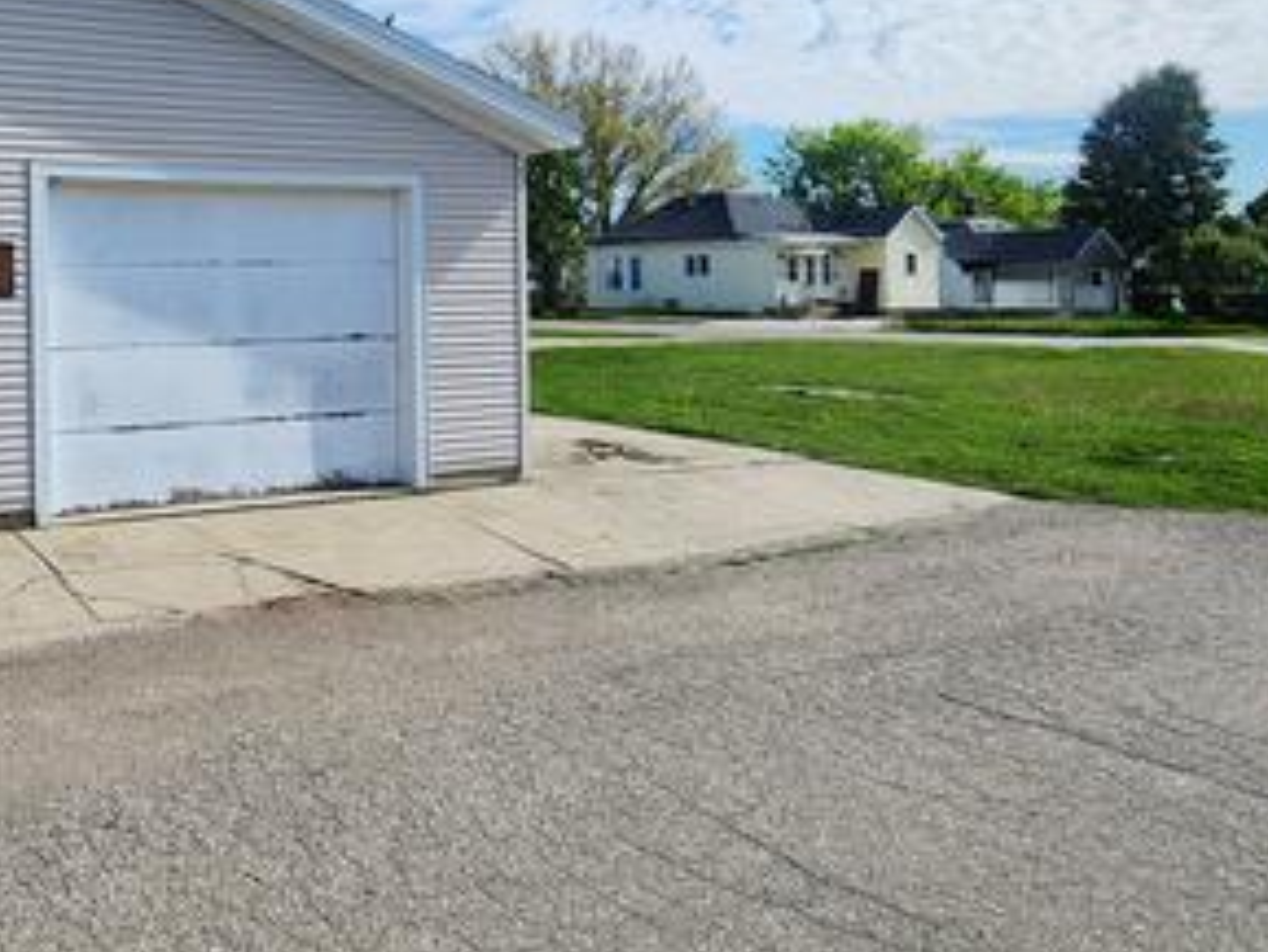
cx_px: 121
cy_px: 268
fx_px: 1099
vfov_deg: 45.6
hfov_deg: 52.5
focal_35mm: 30
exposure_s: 1/3309
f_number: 2.2
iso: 50
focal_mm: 2.2
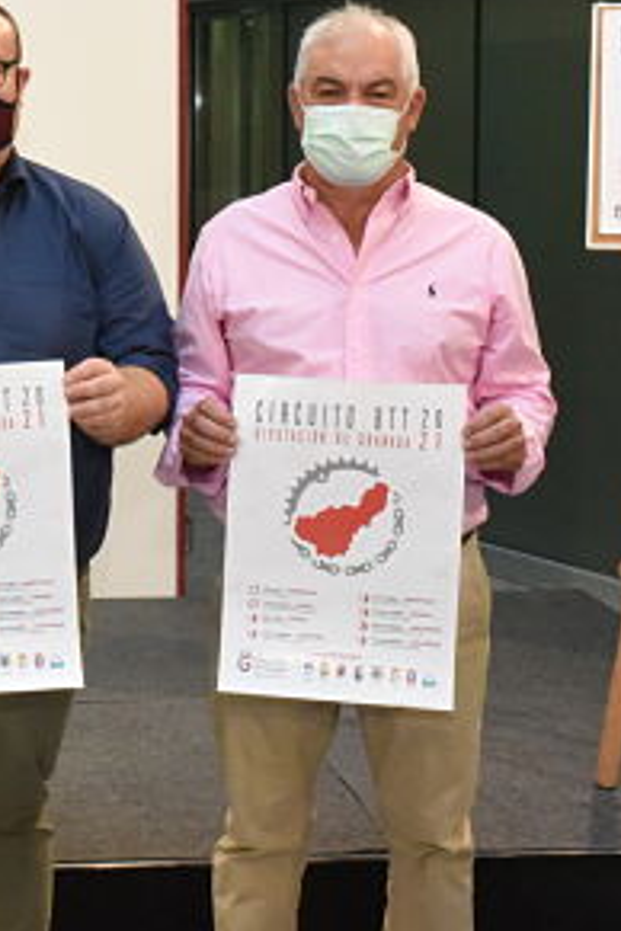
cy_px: 288
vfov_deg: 23.2
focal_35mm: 87
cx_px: -78
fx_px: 2251
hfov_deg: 15.3
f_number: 22
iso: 12800
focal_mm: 38
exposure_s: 1/125
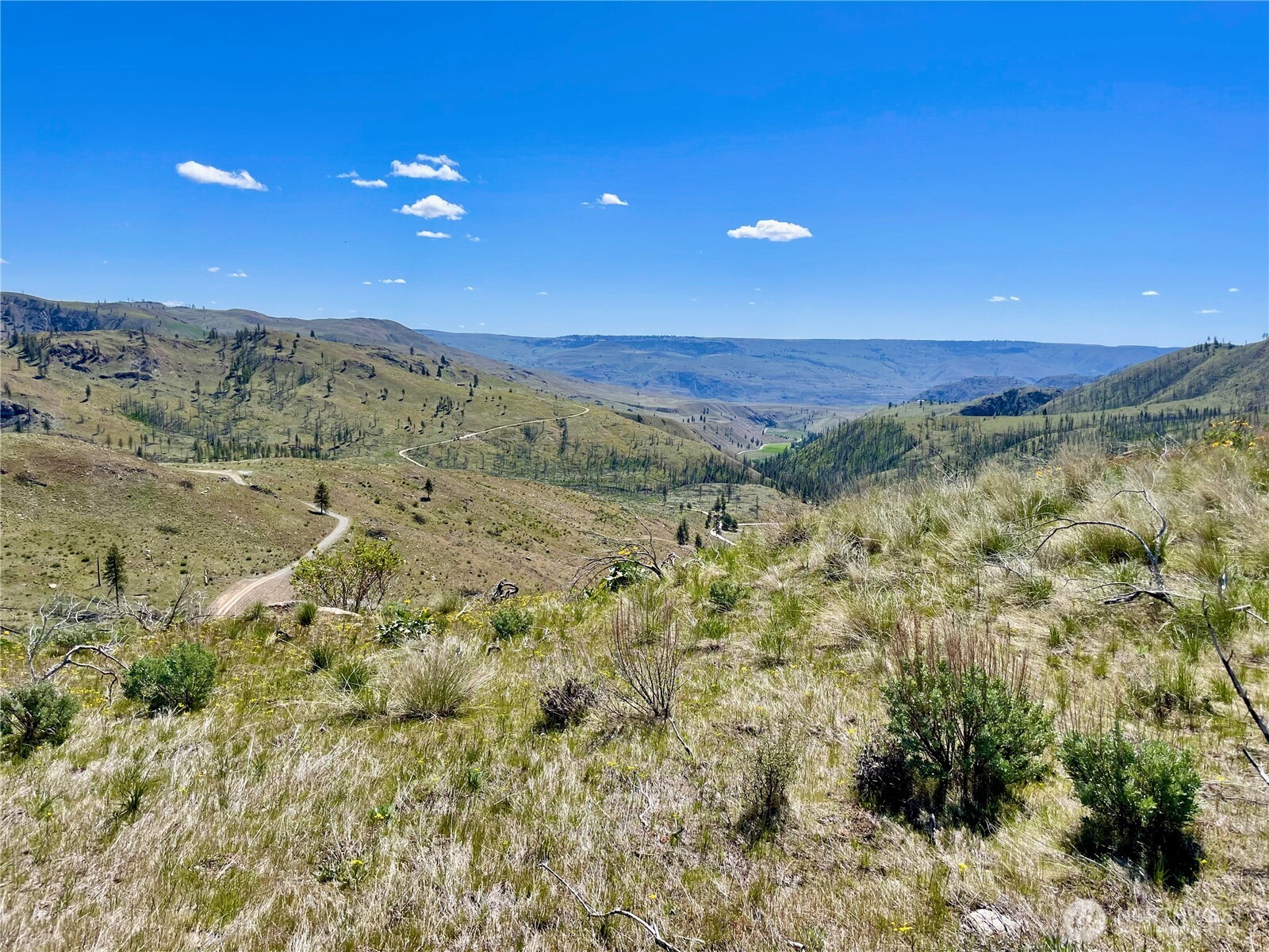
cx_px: 634
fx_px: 953
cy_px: 476
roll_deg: -2.1
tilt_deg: -8.2
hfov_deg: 67.3
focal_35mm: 26
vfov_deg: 53.1
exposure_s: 1/4292
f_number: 1.6
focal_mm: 4.2
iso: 32
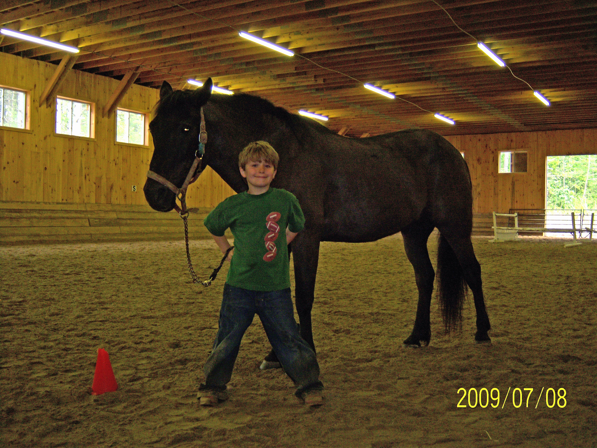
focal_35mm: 36
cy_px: 224
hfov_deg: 51.4
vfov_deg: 39.7
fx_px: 621
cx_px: 298
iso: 80
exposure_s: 1/60
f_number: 2.8
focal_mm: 7.5
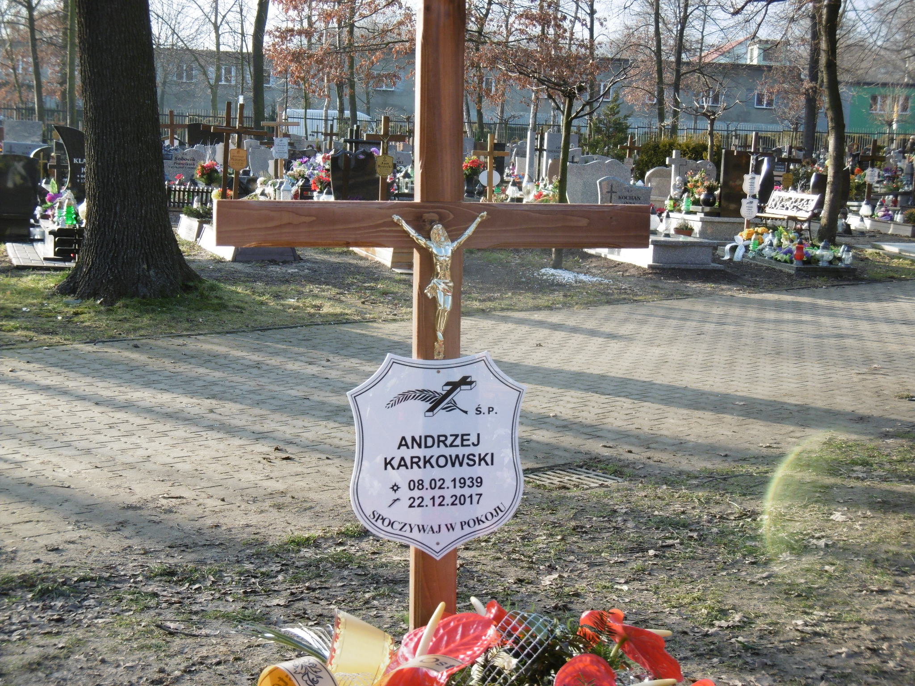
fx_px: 1797
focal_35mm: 68
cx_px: 458
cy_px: 343
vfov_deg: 21.6
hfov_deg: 28.6
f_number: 4.4
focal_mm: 12.1
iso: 100
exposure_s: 1/125
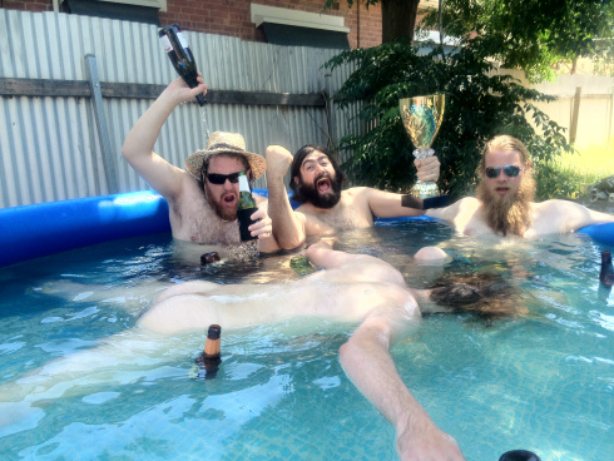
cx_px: 307
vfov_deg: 40.7
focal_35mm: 35
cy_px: 230
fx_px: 621
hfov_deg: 52.6
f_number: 2.4
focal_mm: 4.28
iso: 64
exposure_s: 1/161
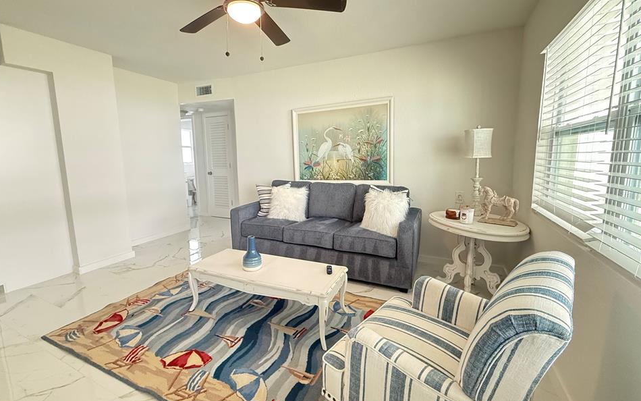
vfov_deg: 71.3
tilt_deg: -7.3
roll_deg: +0.8
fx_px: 280
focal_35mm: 16
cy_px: 194
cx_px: 314
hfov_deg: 97.8
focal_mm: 2.22
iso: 640
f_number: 2.2
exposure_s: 1/60
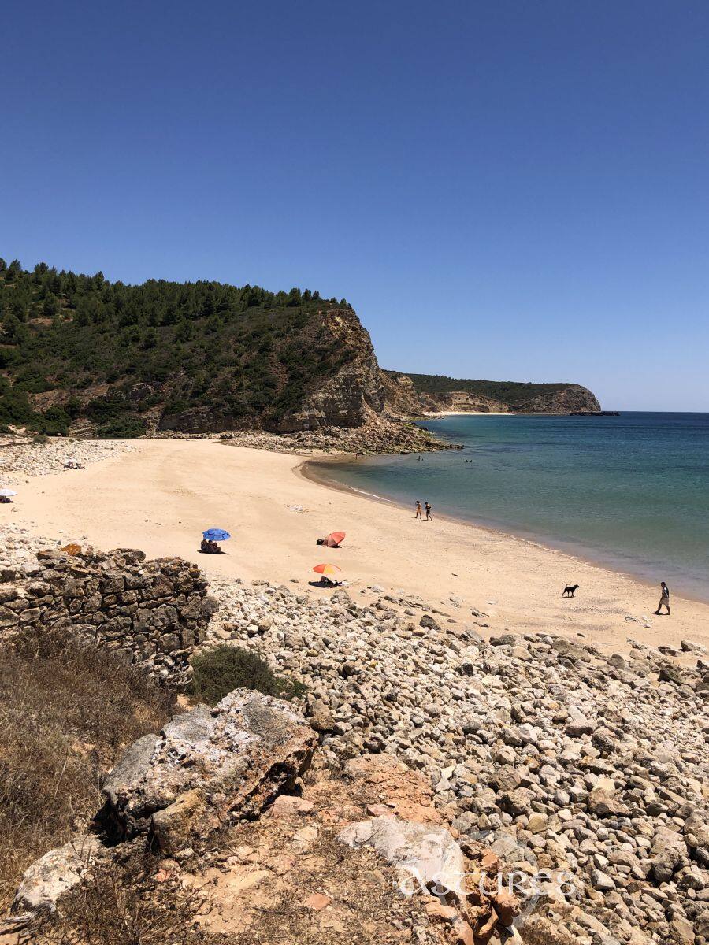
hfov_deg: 49.7
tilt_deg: -7.0
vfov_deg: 63.4
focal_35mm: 28
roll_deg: +0.3
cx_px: 354
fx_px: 765
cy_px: 472
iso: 20
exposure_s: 1/3205
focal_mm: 4
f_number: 1.8
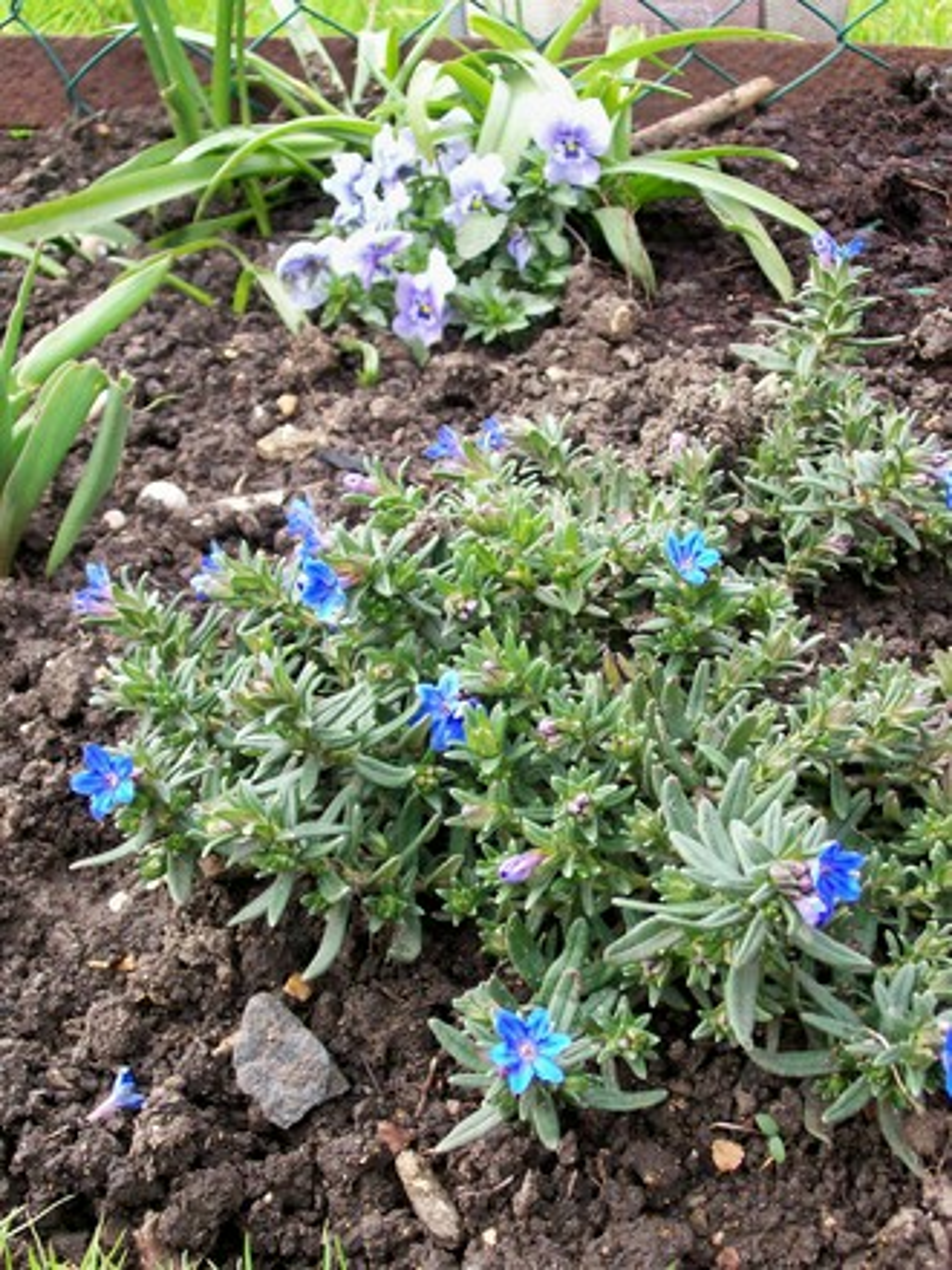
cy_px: 635
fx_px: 2053
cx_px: 476
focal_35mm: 56
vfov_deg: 34.3
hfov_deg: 26.1
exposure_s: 1/123
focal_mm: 9.4
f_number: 3.4
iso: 80
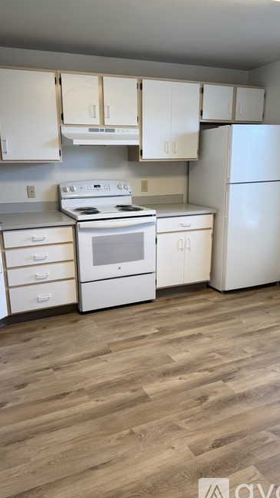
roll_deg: +0.6
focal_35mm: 27
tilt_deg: -13.5
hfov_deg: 42.8
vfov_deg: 69.9
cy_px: 252
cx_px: 130
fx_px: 357
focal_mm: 6.76
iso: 100
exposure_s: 1/120
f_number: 1.78
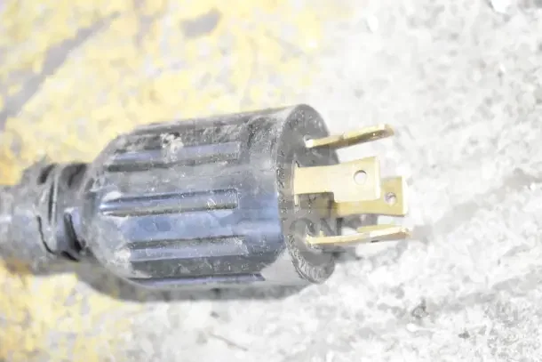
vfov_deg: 18.9
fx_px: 1084
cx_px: 271
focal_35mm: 72
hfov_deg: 28.1
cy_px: 181
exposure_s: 1/80
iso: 9000
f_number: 5.3
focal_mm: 48
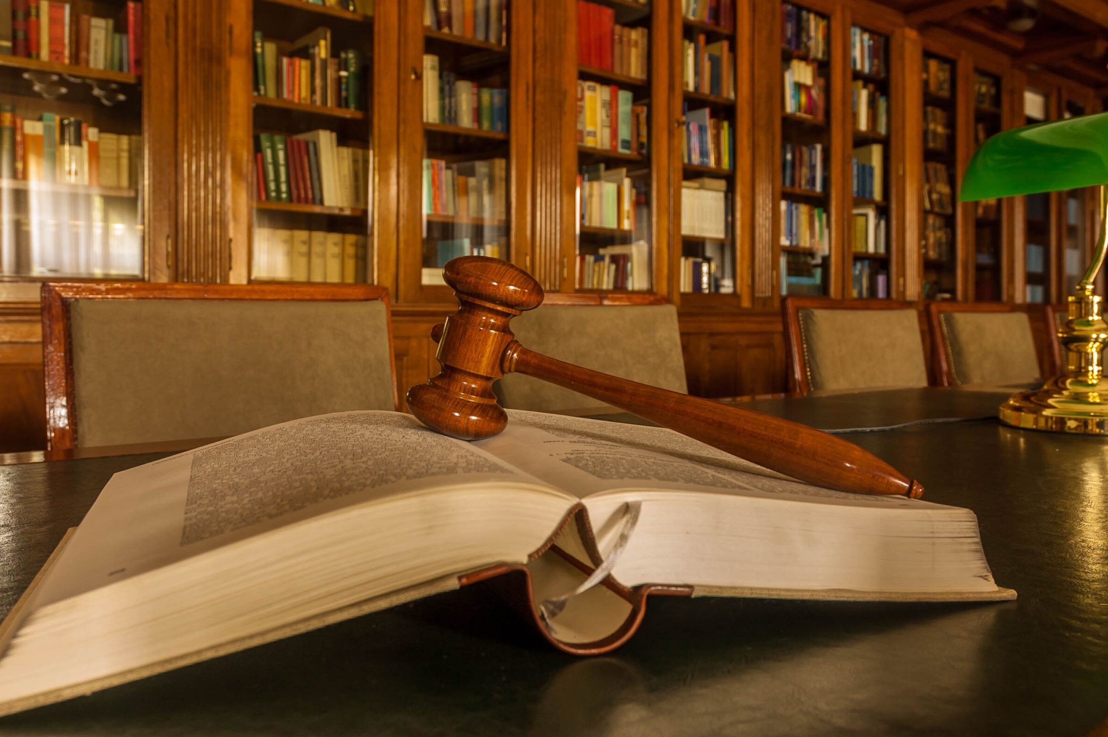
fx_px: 892
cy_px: 356
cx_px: 537
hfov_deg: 63.7
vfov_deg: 44.9
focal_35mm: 29
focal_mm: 18
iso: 200
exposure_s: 1.6
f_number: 6.3
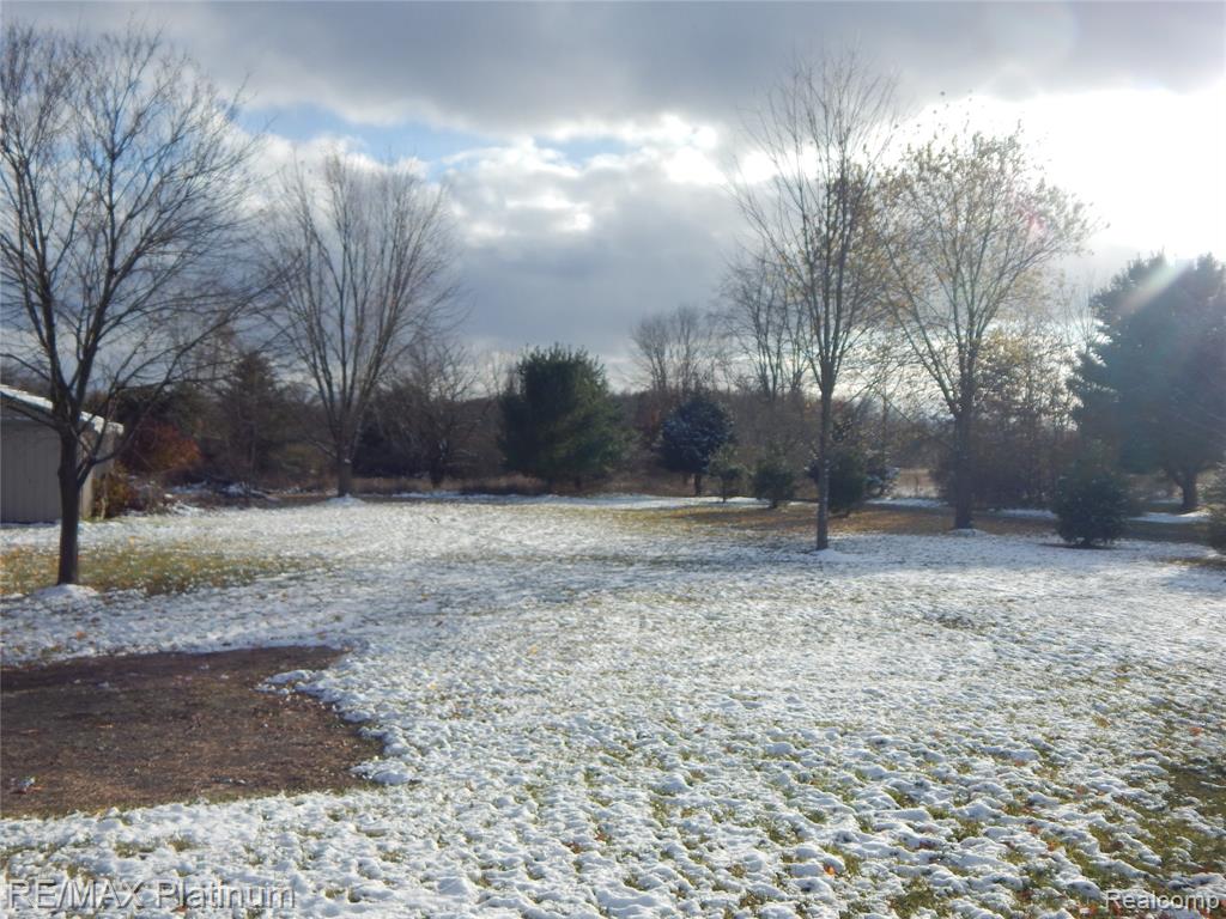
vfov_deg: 41.8
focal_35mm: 34
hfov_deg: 54.0
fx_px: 1204
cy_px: 460
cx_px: 613
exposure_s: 1/400
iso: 125
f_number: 6.7
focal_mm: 6.1
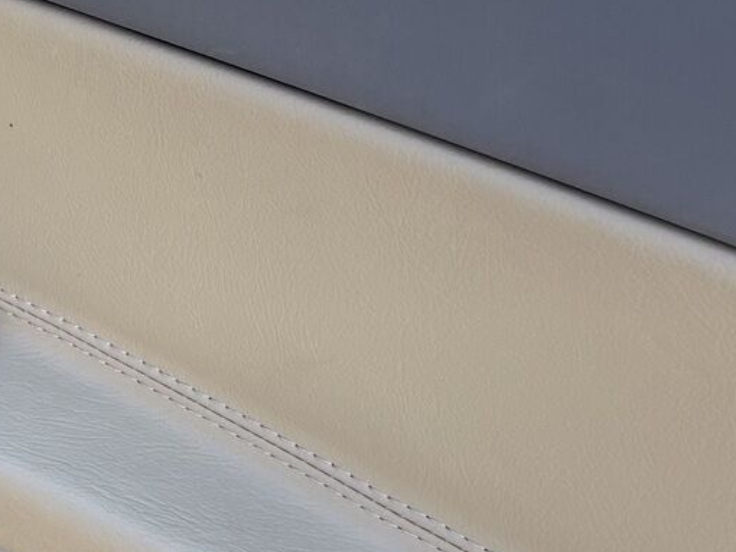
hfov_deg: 22.2
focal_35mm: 87
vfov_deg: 16.9
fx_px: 1851
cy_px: 177
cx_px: 154
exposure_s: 1/812
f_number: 1.6
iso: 32
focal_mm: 4.2
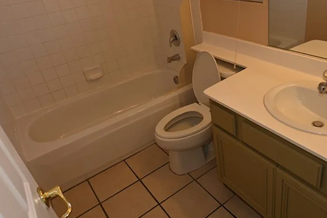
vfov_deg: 44.9
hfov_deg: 62.4
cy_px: 97
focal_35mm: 29
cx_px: 211
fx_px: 263
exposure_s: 1/125
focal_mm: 16
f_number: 5.6
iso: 200
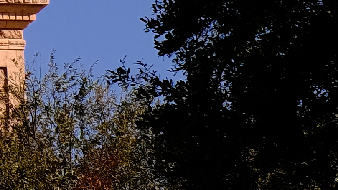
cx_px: -614
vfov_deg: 2.8
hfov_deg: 4.8
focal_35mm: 428
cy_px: -324
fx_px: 3836
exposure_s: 1/680
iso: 160
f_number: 5.6
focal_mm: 35
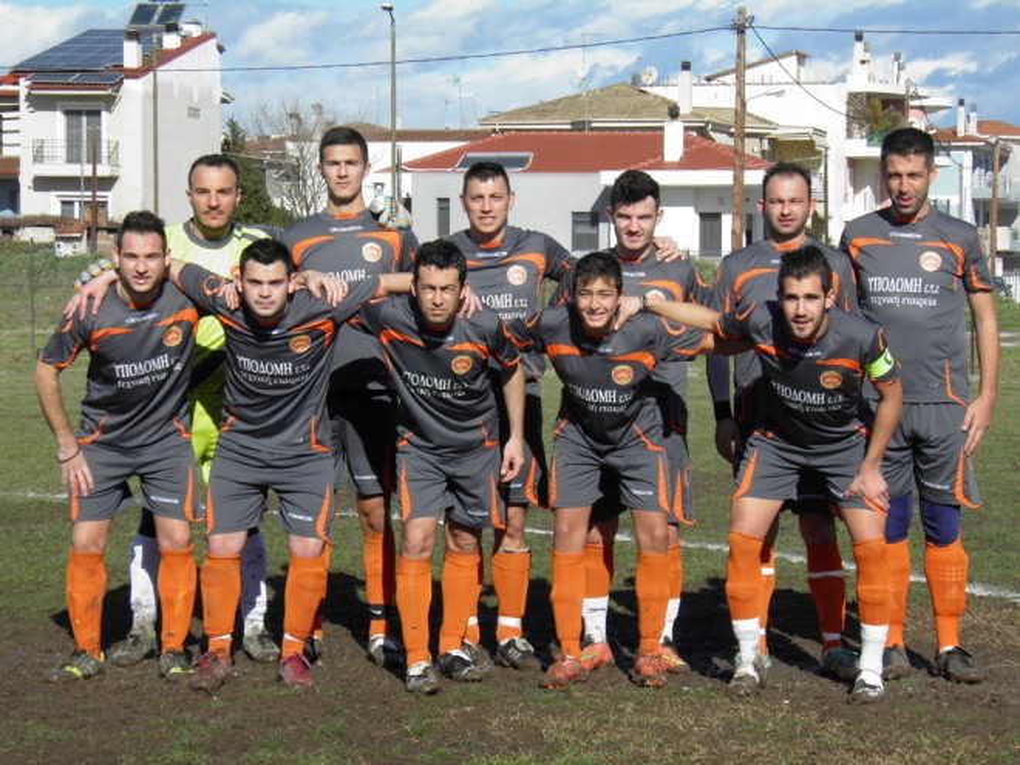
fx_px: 2947
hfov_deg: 19.6
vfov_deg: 14.8
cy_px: 382
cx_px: 510
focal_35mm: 100
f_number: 5.6
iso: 50
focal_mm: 17.1
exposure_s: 1/400
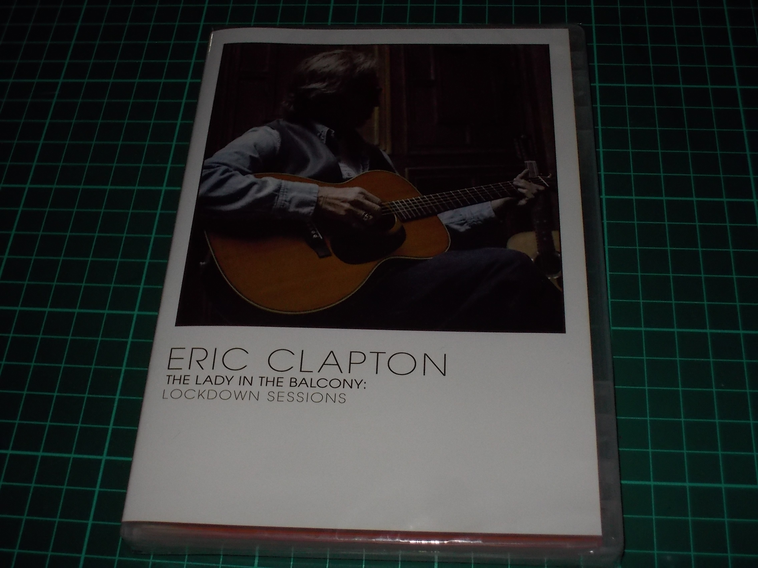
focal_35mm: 45
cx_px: 379
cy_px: 284
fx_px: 985
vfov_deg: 32.2
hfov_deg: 42.1
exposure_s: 1/30
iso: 200
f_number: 4.2
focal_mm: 6.4
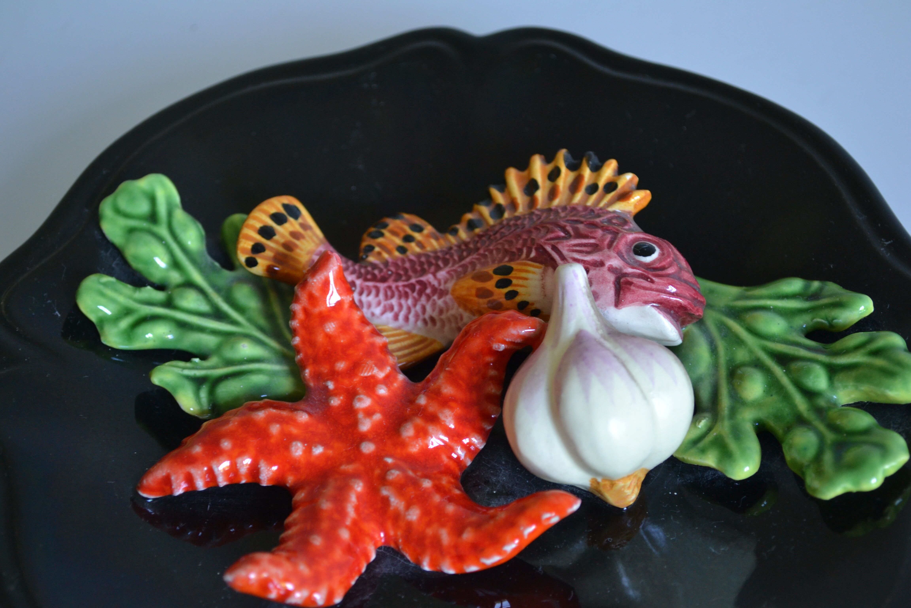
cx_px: 456
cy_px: 304
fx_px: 1708
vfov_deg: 20.2
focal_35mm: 68
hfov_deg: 29.9
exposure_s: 1/15
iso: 560
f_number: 5.3
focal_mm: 45
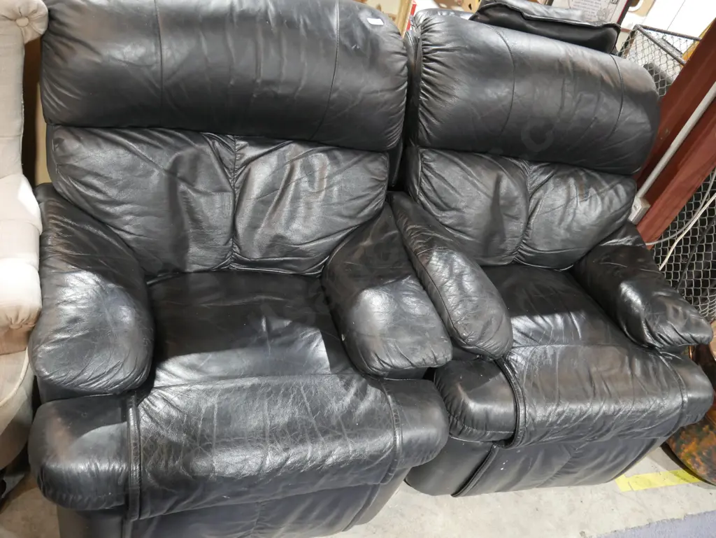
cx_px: 358
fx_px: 579
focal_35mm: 28
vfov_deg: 49.8
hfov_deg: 63.4
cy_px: 269
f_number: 3.5
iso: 2000
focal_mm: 14
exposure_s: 1/60
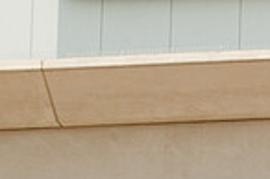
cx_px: 499
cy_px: -167
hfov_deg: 2.3
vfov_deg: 1.5
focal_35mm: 899
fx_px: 6735
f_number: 10
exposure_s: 1/500
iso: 320
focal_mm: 145
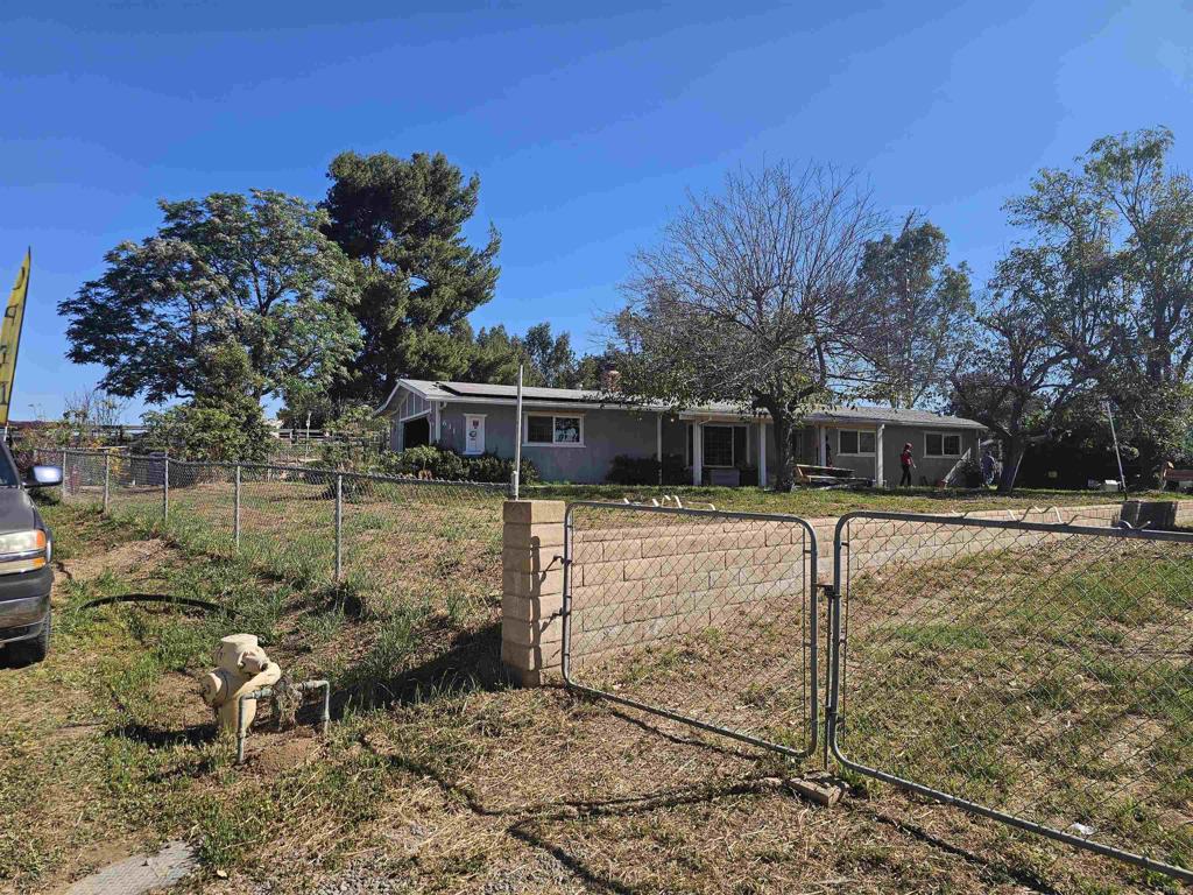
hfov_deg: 73.9
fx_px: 793
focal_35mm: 23
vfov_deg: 58.9
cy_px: 448
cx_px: 596
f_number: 1.7
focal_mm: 6.3
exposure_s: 1/709
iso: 10
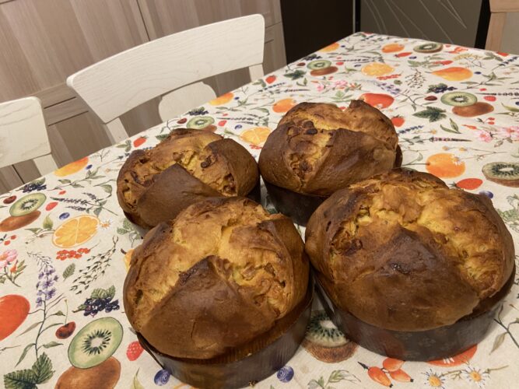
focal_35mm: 26
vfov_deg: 53.0
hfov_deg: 67.3
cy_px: 194
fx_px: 390
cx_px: 260
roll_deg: +10.7
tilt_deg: -38.3
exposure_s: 1/50
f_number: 1.8
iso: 200
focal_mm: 4.25
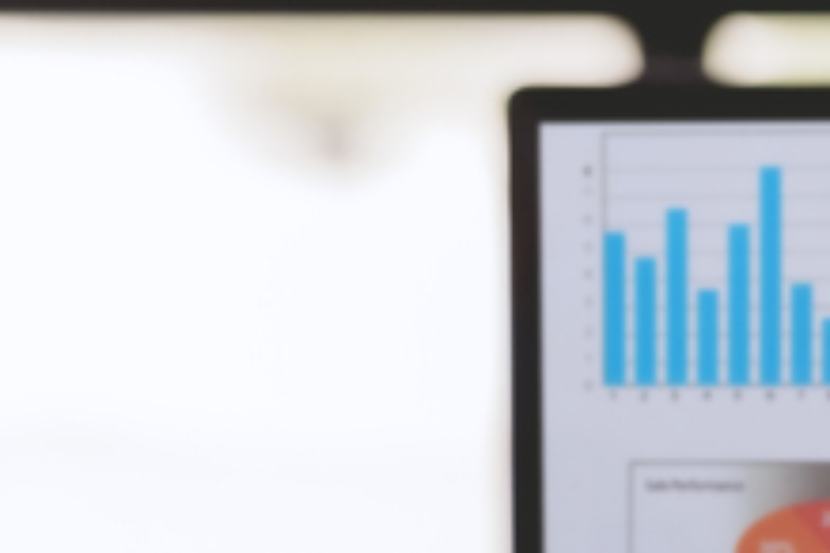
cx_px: 1080
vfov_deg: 7.4
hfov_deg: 11.0
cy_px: 740
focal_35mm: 183
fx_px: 4219
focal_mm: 50
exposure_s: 1/640
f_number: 2.2
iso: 200
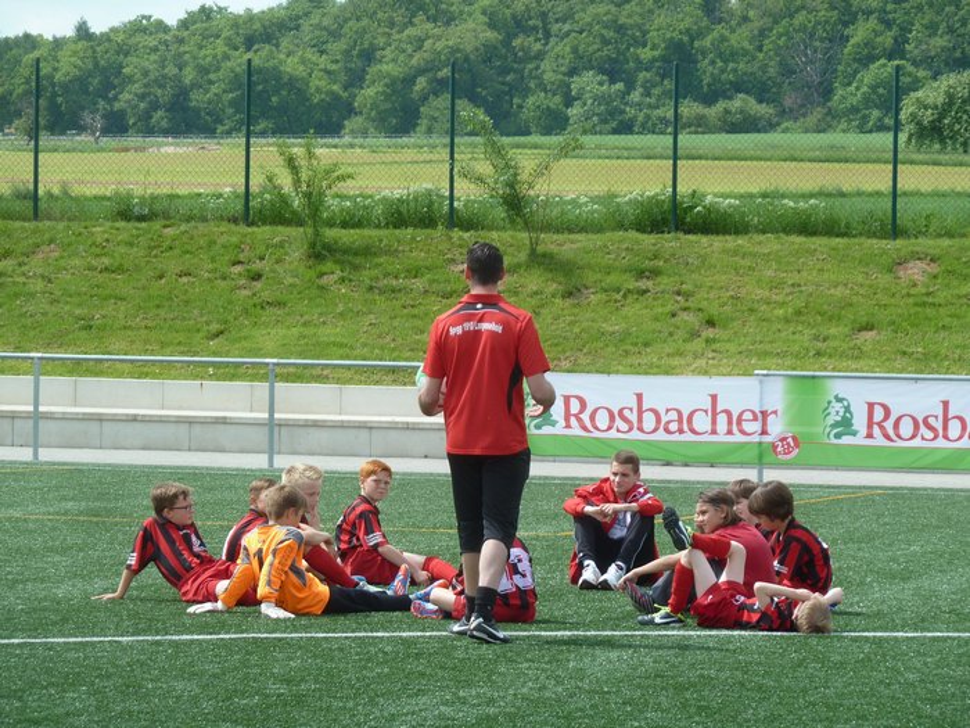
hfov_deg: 10.9
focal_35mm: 182
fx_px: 5100
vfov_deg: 8.2
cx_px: 485
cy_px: 364
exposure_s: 1/250
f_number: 4.5
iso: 80
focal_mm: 29.9
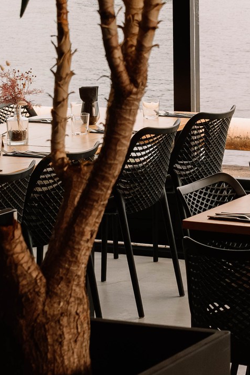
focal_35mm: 126
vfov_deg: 15.9
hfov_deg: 10.6
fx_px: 1312
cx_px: 331
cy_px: -13
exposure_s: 1/200
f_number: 5.6
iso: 500
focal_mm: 35
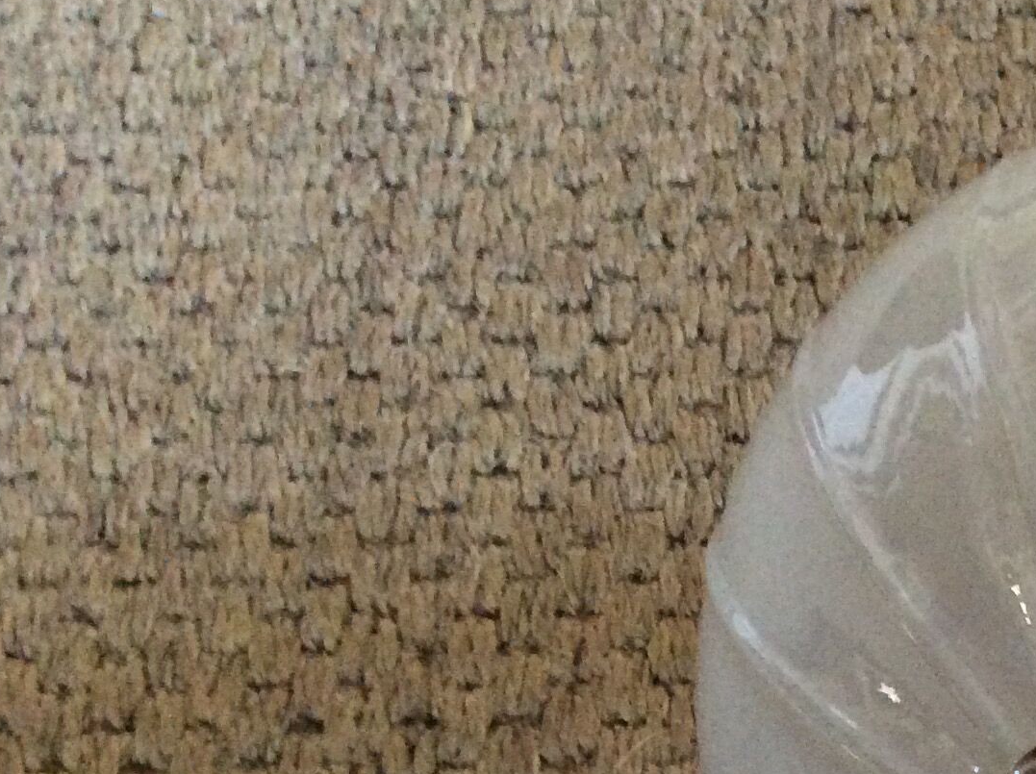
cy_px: 816
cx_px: 1211
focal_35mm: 77
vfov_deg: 18.5
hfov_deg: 23.4
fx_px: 2302
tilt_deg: -64.6
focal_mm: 3.3
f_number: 2.4
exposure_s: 1/25
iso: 250
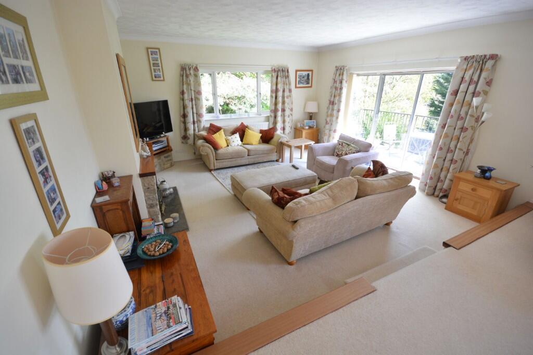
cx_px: 266
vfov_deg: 77.3
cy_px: 178
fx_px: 222
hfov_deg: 100.4
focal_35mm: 15
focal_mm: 10
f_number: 8
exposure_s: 1/30
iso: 400
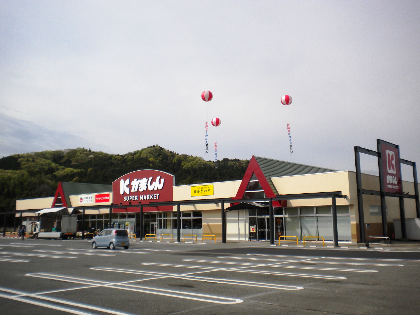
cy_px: 158
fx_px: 425
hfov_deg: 52.6
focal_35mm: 35
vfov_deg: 40.7
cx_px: 210
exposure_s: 1/1000
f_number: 4.6
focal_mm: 6.3
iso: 80
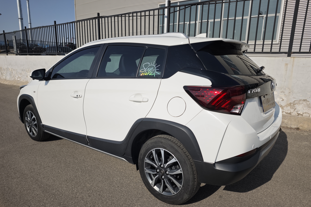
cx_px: 155
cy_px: 113
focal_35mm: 24
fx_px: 207
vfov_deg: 53.1
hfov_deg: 73.7
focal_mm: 6.55
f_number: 1.6
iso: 50
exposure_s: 1/5218
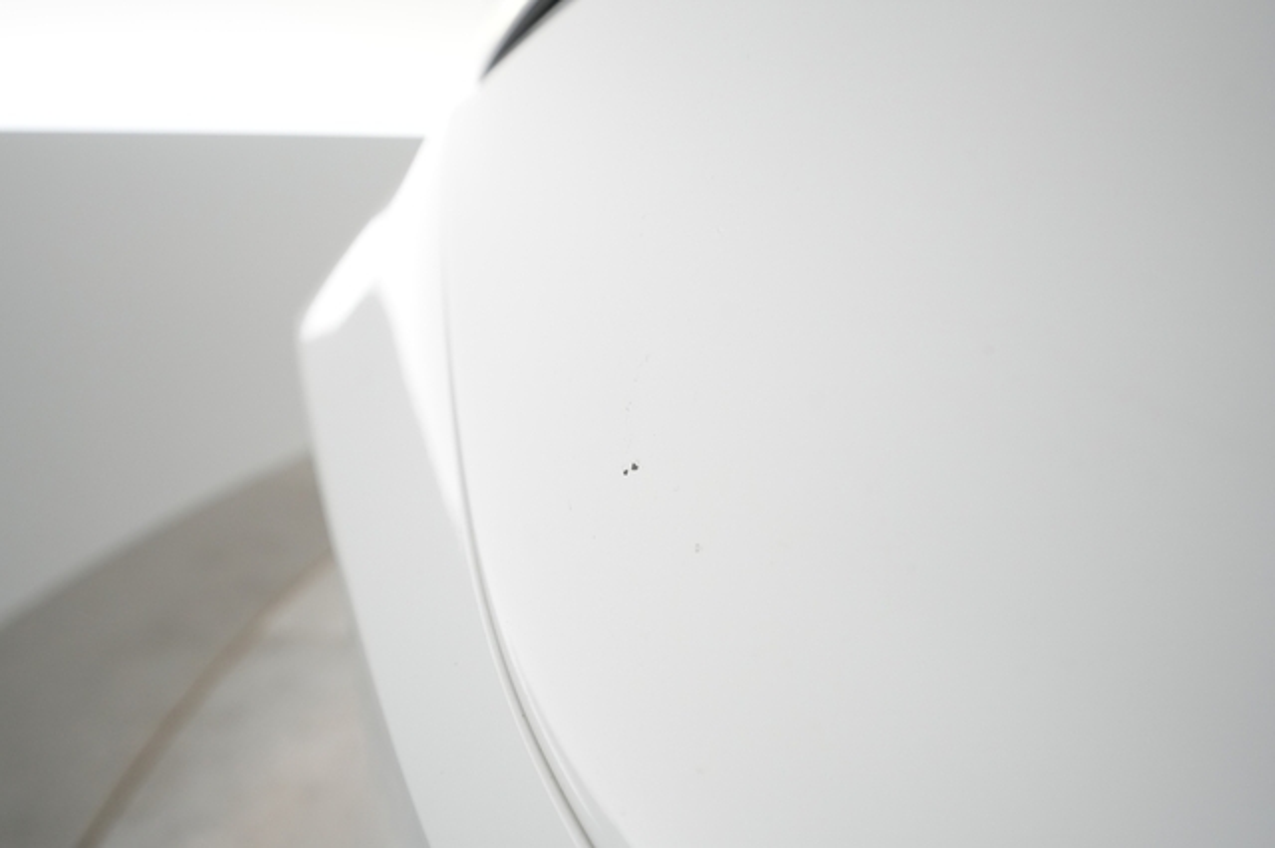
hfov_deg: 65.5
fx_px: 991
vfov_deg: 46.4
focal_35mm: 28
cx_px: 638
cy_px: 424
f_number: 5.6
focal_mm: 28
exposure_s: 1/100
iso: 3200
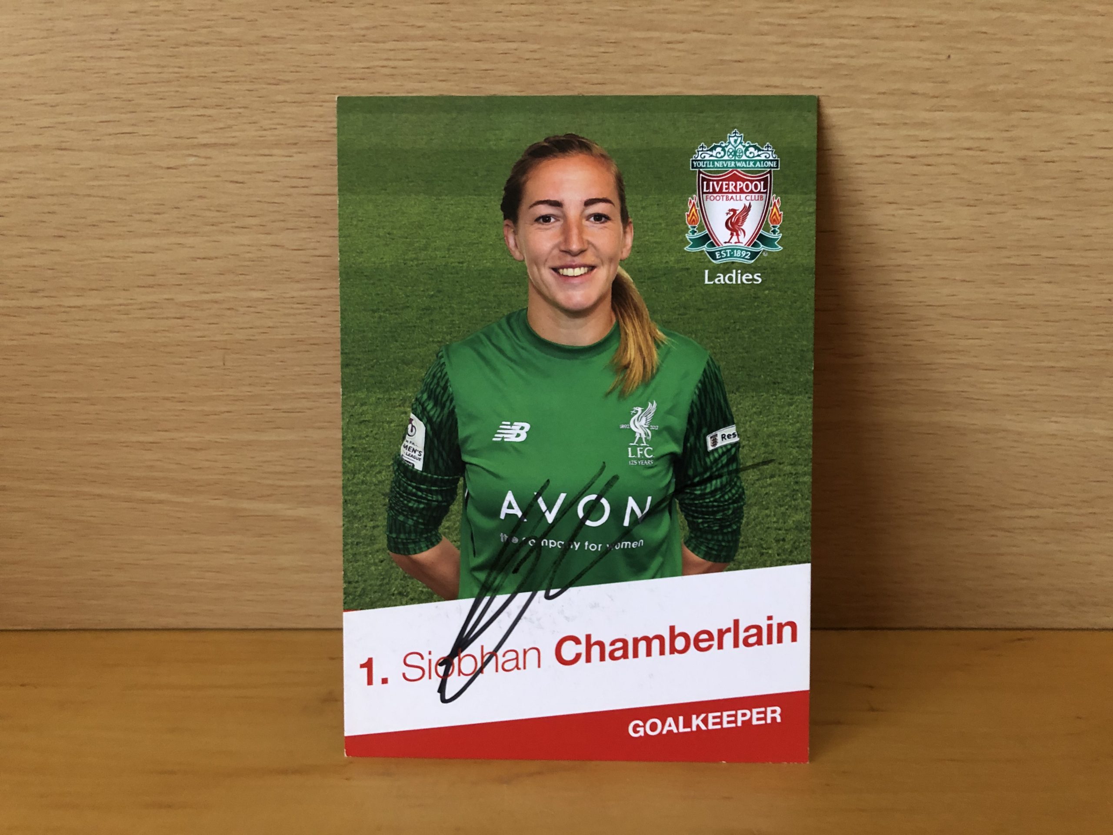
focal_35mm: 28
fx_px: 900
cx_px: 556
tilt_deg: -25.1
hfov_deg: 63.4
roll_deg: +0.3
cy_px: 418
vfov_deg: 49.7
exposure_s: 1/6
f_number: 1.8
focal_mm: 3.99
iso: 80
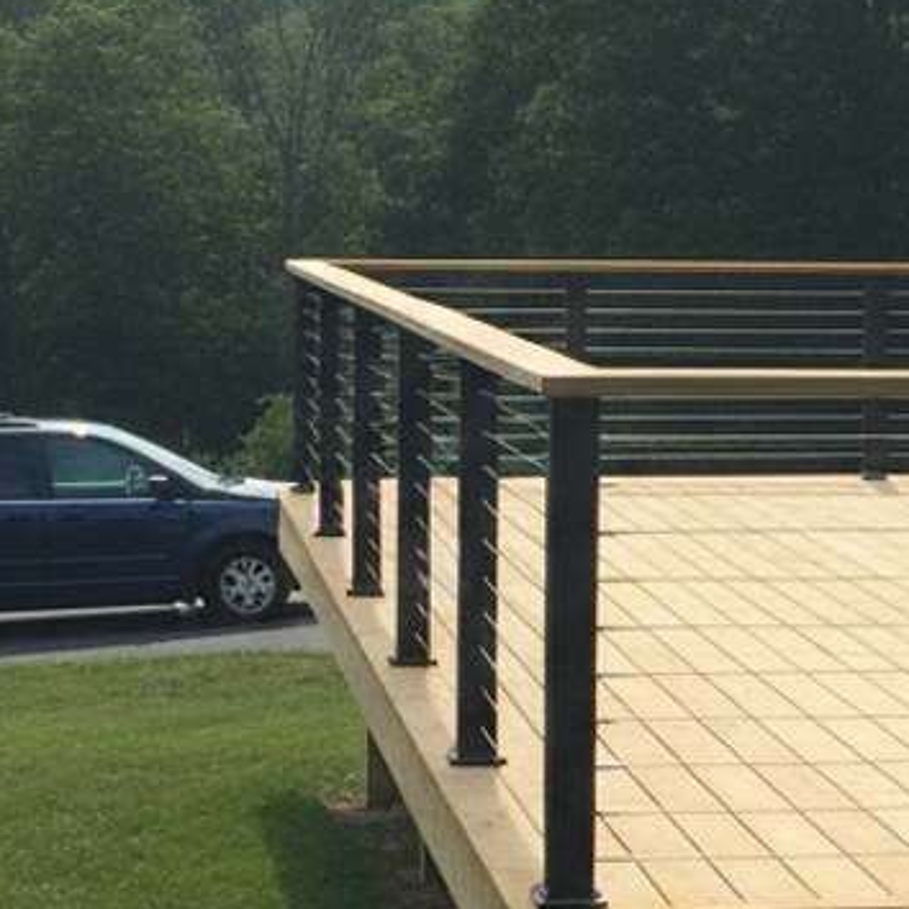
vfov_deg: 22.1
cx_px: 775
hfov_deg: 21.8
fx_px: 2317
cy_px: 629
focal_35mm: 78
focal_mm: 5.7
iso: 496
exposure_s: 1/580
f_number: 1.6
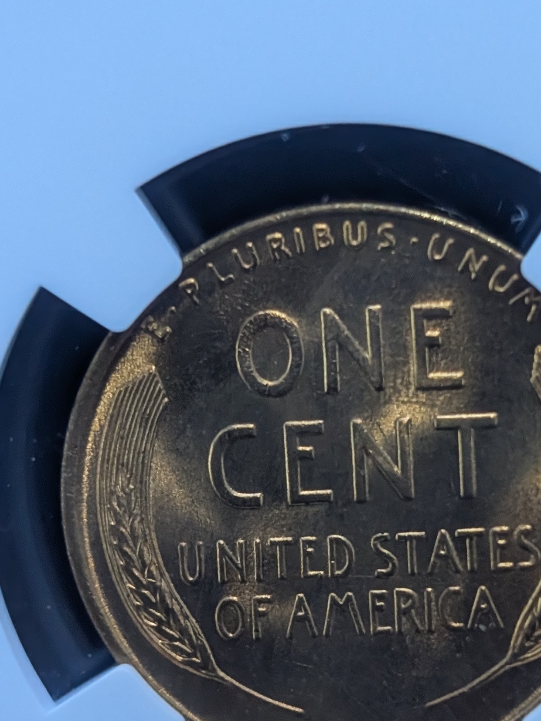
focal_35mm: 121
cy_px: 496
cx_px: 375
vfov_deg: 16.2
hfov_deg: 12.2
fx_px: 2522
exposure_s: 1/120
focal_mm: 6.9
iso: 476
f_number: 1.68
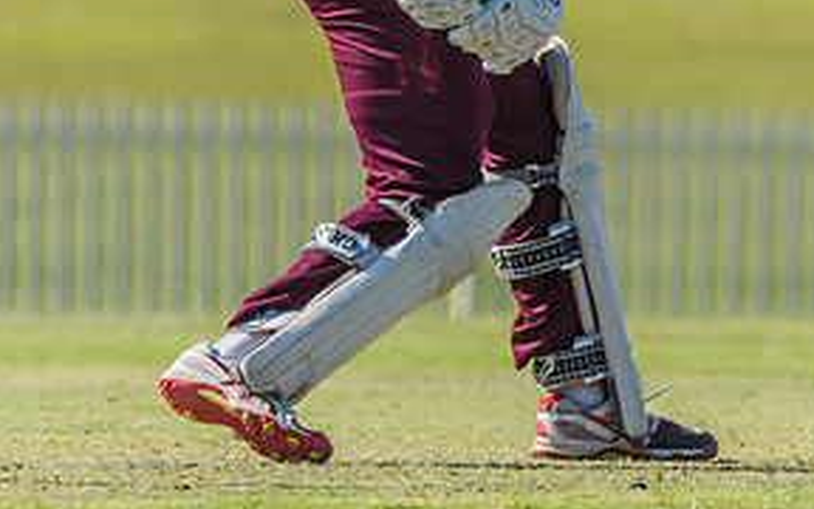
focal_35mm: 1834
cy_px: -22
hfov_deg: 1.1
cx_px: 536
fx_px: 40686
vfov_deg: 0.7
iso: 640
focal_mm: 550
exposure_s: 1/3200
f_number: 6.3
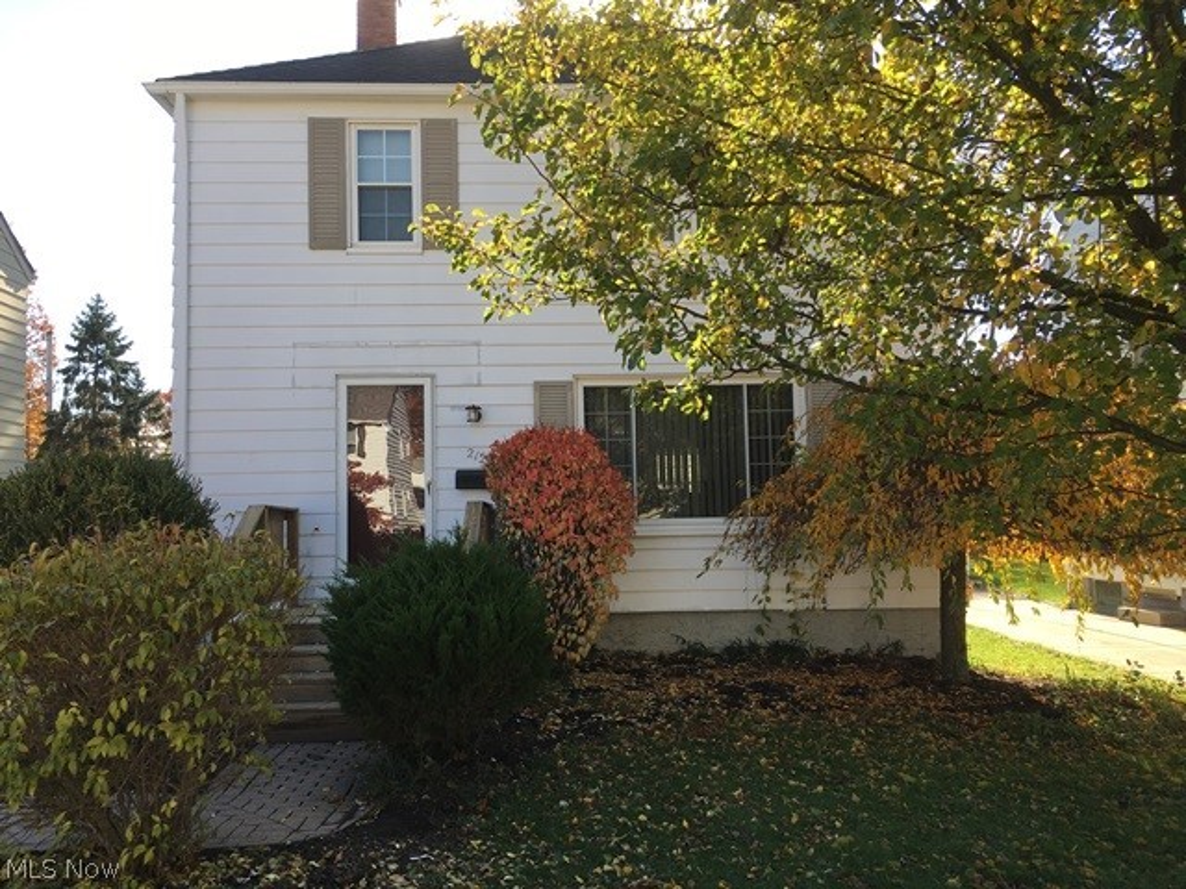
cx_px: 593
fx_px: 994
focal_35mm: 29
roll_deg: +0.0
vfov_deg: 48.2
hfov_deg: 61.7
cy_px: 444
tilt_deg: +3.6
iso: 25
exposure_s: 1/432
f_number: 2.2
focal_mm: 4.15
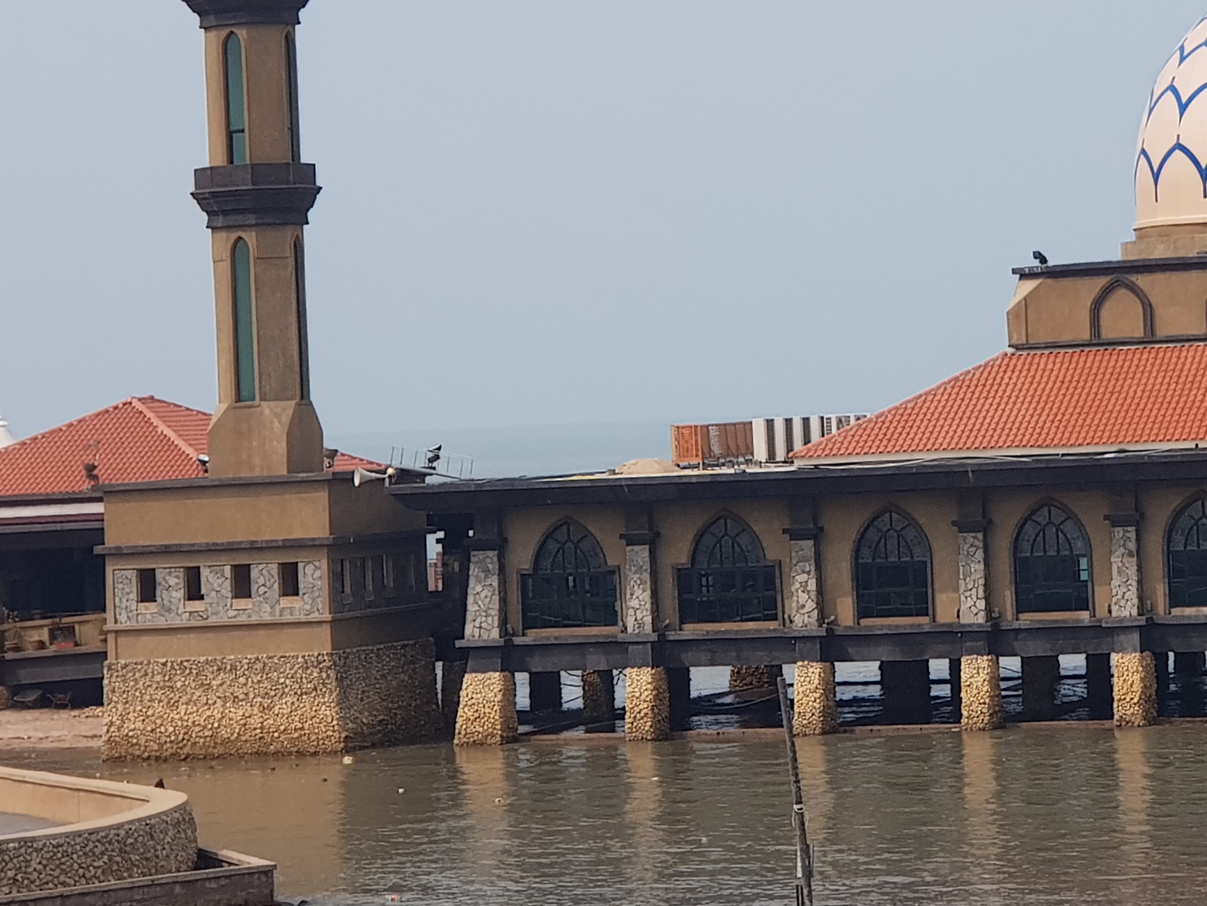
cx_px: 995
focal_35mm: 121
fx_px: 4219
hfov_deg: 16.1
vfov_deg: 12.2
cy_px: 254
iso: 25
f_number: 2.4
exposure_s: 1/904
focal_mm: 6
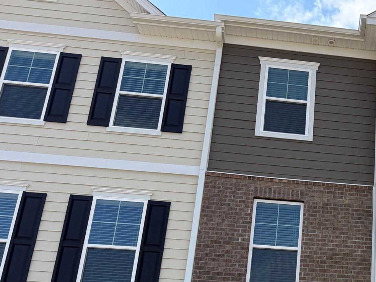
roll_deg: -1.1
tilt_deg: +19.3
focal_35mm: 50
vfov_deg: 27.8
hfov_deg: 34.8
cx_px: 372
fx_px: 543
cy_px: 262
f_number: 1.78
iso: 80
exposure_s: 1/3759
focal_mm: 6.76
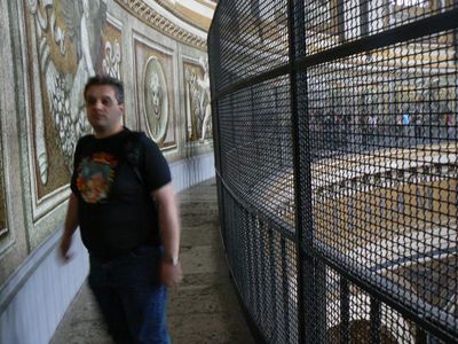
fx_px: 476
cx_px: 229
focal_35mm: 36
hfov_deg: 51.4
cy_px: 172
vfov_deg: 39.7
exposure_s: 1/13
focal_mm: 6
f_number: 2.8
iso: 200
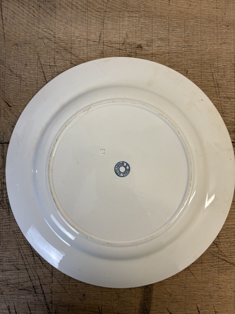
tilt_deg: -88.1
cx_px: 118
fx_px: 235
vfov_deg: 67.3
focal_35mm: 26
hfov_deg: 53.1
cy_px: 157
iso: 100
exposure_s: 1/100
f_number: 1.6
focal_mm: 5.96
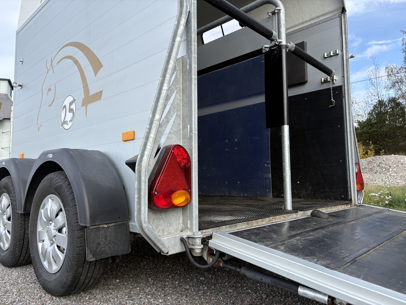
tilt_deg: +5.6
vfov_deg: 53.1
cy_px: 152
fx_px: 305
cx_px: 203
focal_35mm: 26
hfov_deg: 67.3
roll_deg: +1.8
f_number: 1.6
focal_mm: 5.96
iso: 50
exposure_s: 1/895
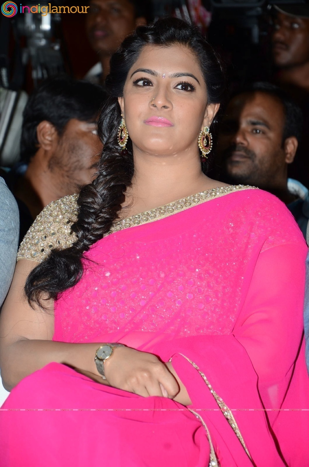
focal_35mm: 158
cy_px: 234
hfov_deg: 8.7
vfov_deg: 13.1
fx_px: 2038
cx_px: 154
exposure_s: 1/125
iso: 400
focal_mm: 105
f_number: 5.6
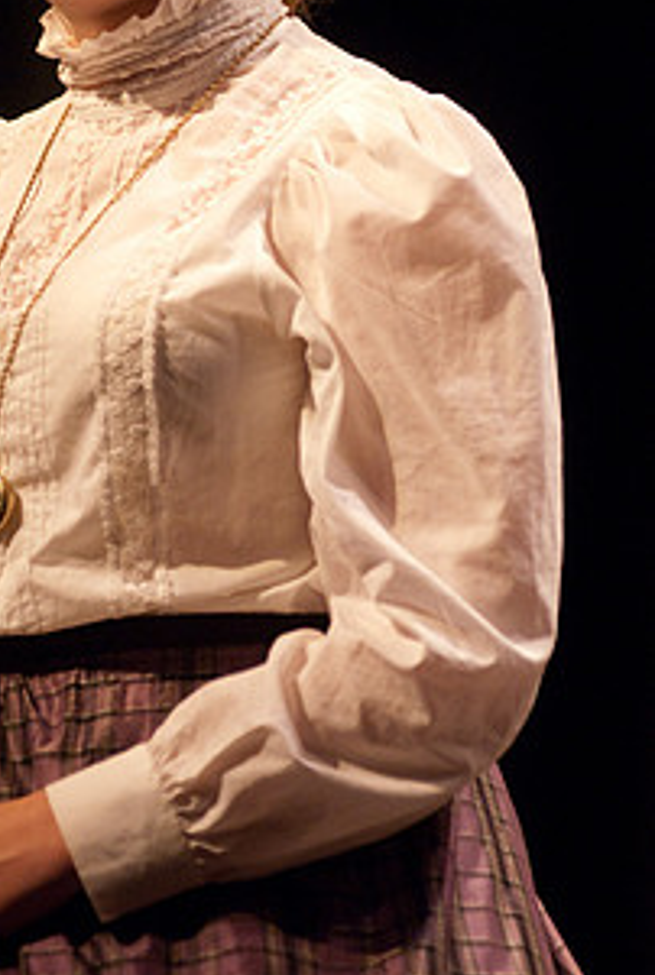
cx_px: 173
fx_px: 12170
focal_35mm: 448
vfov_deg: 4.6
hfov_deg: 3.1
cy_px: 262
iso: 1000
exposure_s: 1/125
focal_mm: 200
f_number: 2.8
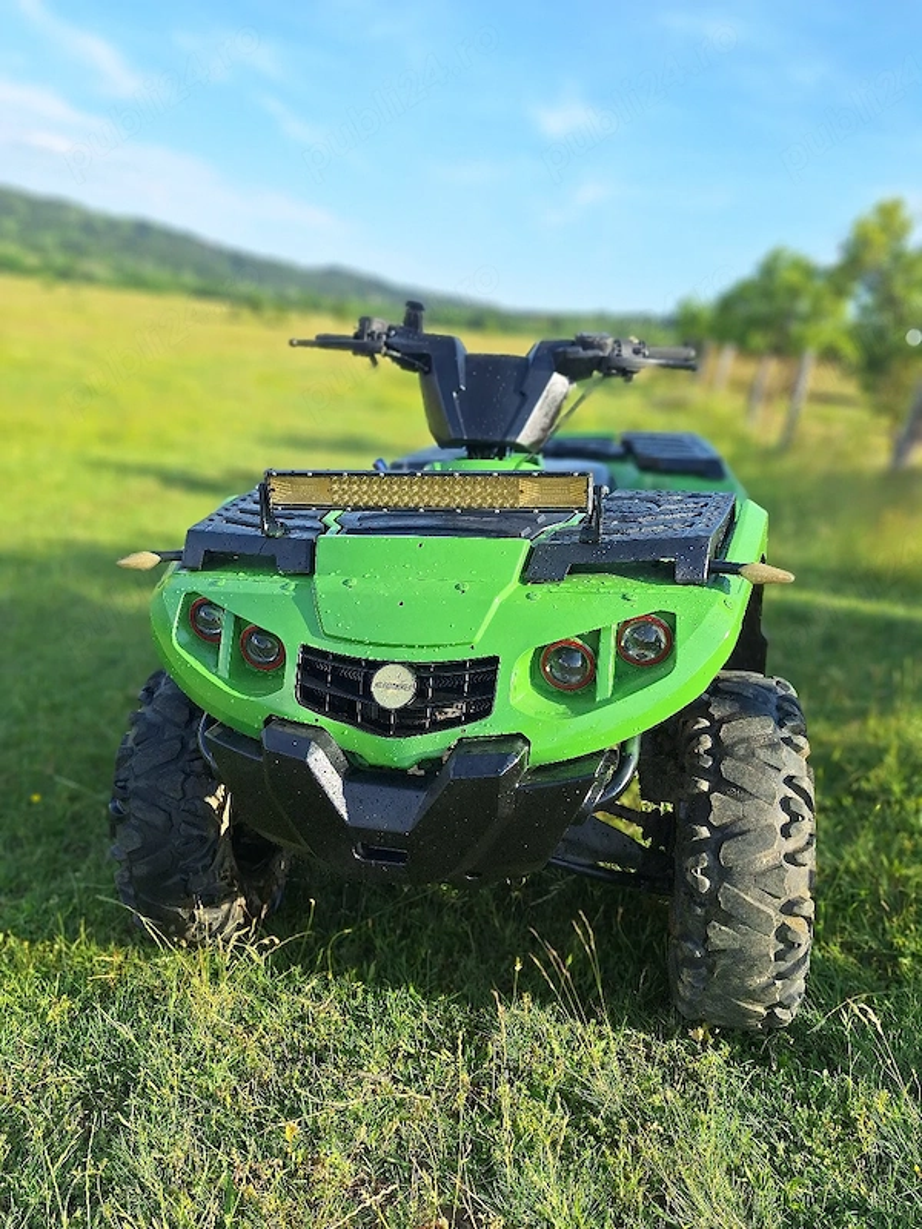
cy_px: 614
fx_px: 817
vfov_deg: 73.9
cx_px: 461
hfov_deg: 58.9
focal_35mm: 23
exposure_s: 1/2000
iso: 40
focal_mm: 5.54
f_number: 1.8
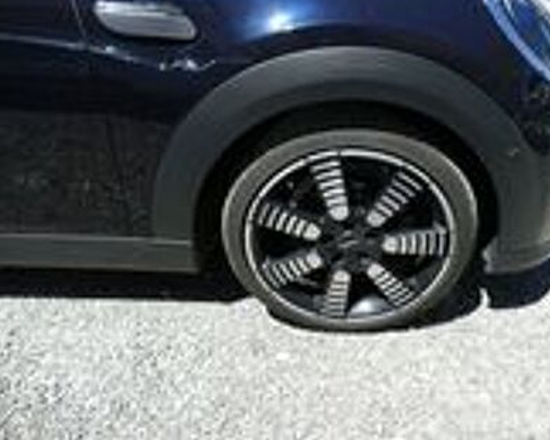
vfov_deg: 49.9
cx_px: 337
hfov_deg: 59.8
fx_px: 472
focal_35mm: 29
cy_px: 215
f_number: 2.8
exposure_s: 1/1000
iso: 125
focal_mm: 9.12
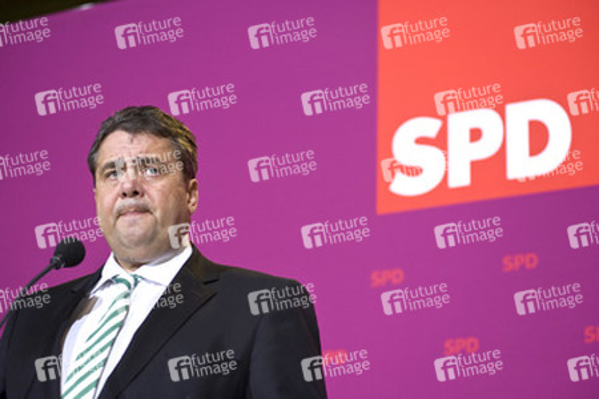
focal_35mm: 80
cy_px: 200
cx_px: 300
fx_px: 1331
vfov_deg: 17.1
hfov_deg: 25.4
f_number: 4
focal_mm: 80
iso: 1000
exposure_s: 1/320
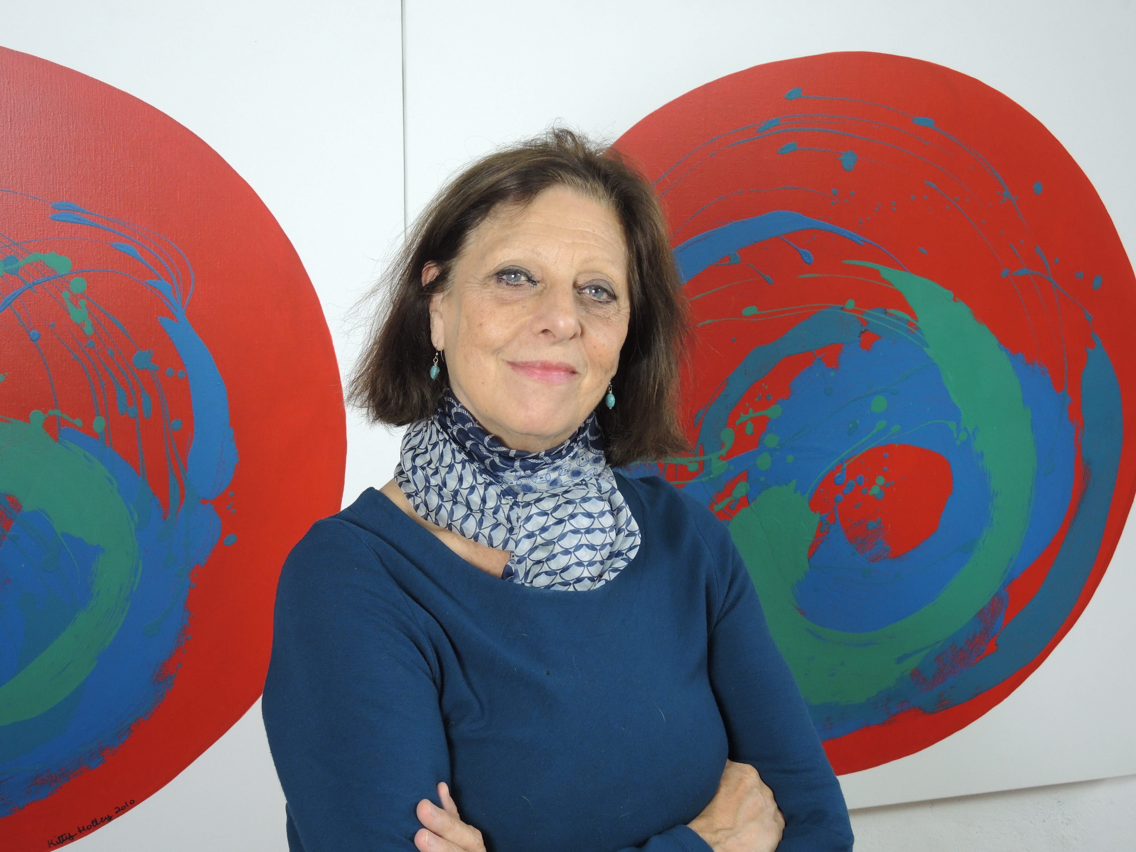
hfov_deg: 38.2
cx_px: 568
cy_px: 426
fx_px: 1641
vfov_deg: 29.1
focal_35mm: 50
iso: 400
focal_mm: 11
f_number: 2.8
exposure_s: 1/30
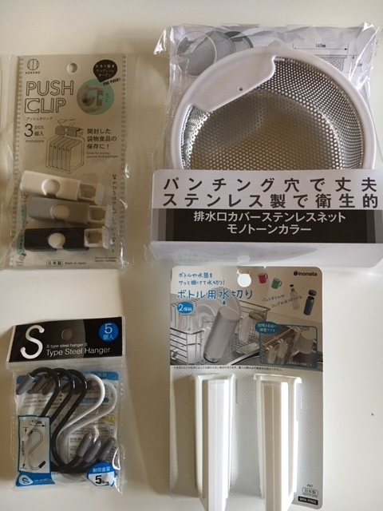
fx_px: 428
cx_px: 192
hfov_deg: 48.2
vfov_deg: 61.7
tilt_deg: -82.8
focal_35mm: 29
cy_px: 256
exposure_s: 1/30
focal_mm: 4.15
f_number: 2.2
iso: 125
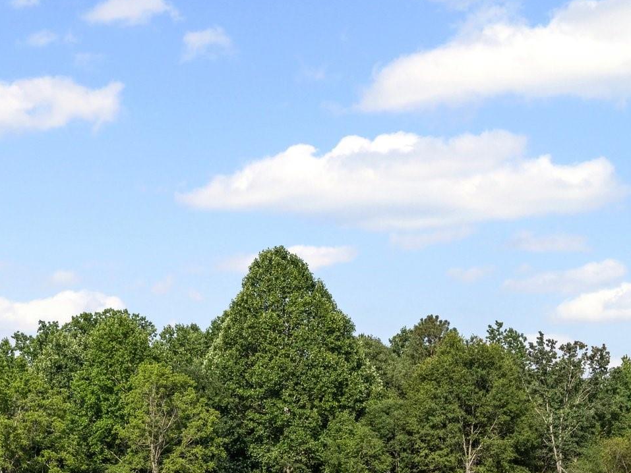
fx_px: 1404
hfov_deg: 24.5
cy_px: 434
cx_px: 50
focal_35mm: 77
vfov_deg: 18.8
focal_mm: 18
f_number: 5.6
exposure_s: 1/1000
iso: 400
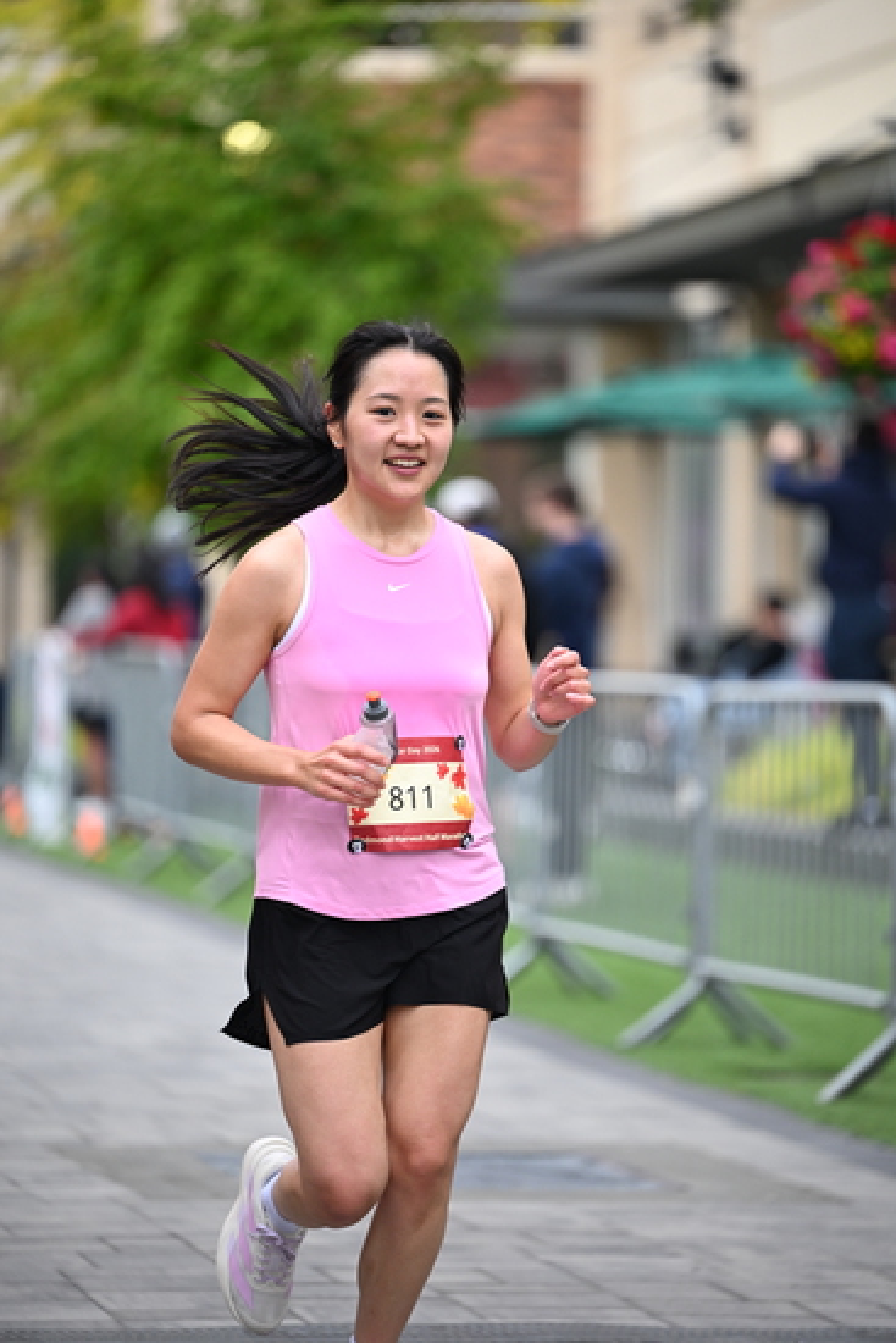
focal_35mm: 165
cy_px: 672
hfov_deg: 8.3
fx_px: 6156
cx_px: 448
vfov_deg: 12.4
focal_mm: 165
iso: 1000
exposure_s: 1/1600
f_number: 2.8
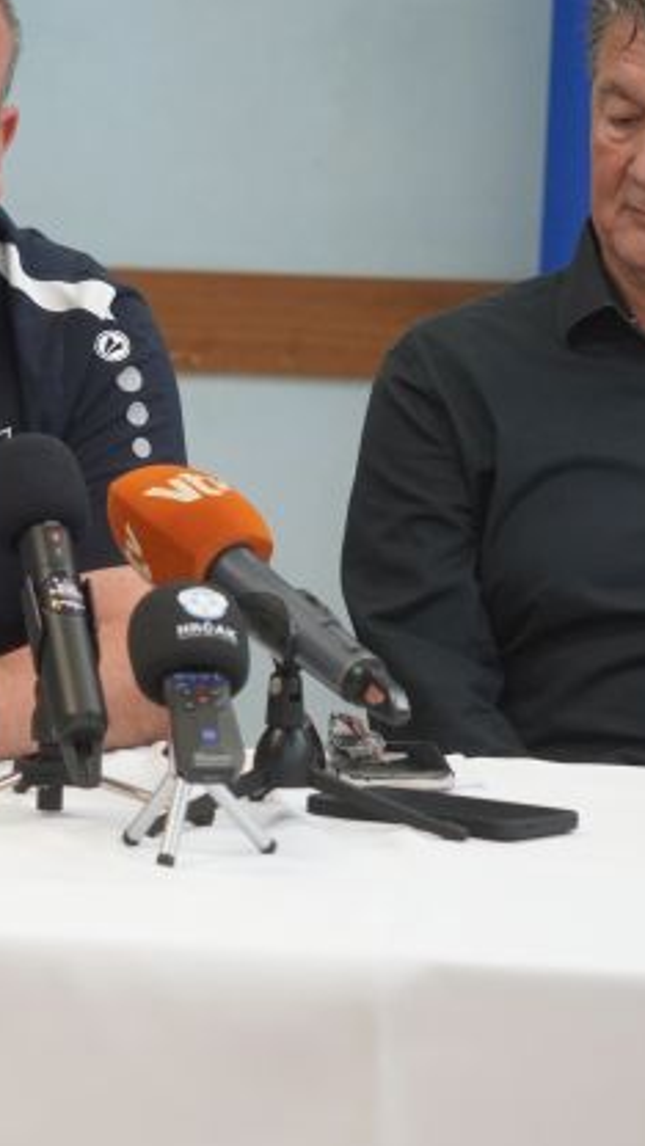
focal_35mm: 187
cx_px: -85
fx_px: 5686
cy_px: 523
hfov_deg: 6.5
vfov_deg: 11.5
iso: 1000
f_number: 3.2
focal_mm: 50
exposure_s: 1/200
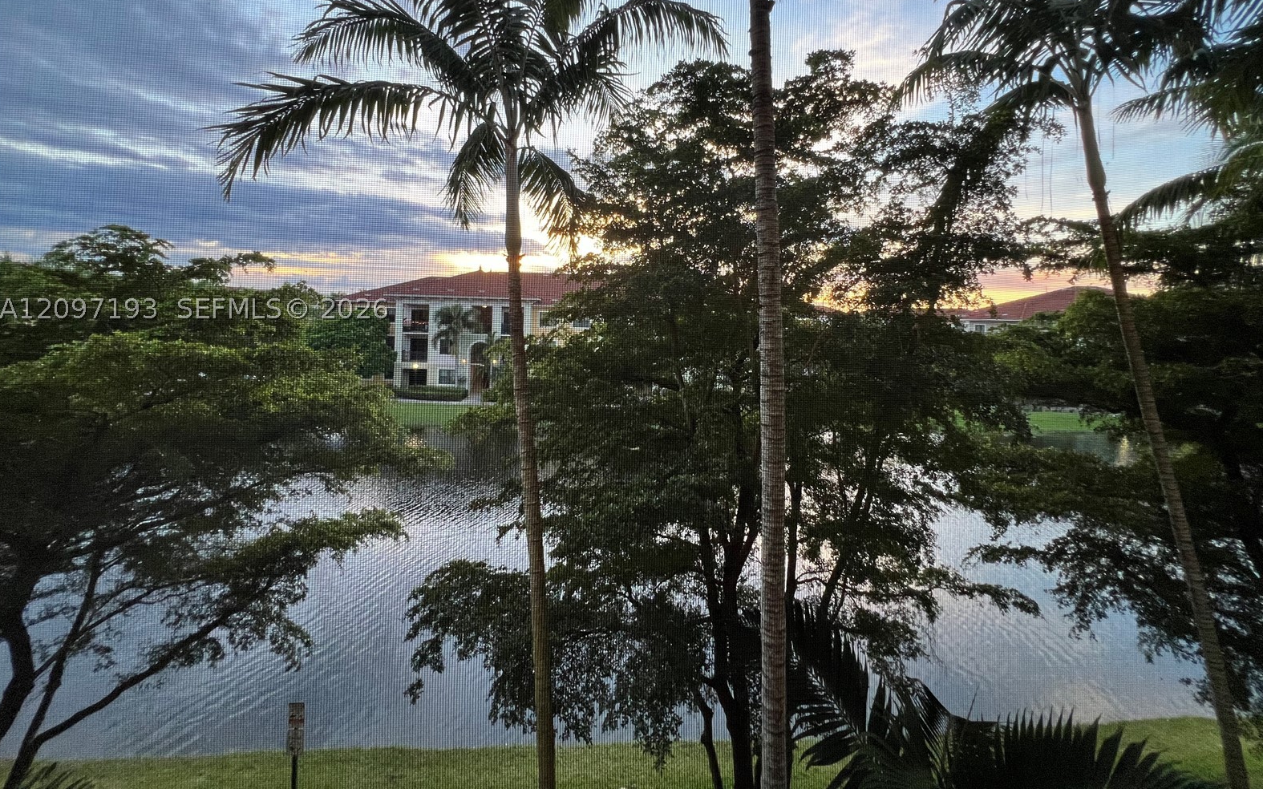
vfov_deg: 77.6
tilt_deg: +0.5
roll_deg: -1.9
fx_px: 482
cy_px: 309
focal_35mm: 14
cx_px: 634
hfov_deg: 105.3
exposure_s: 1/60
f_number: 1.8
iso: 160
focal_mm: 1.57
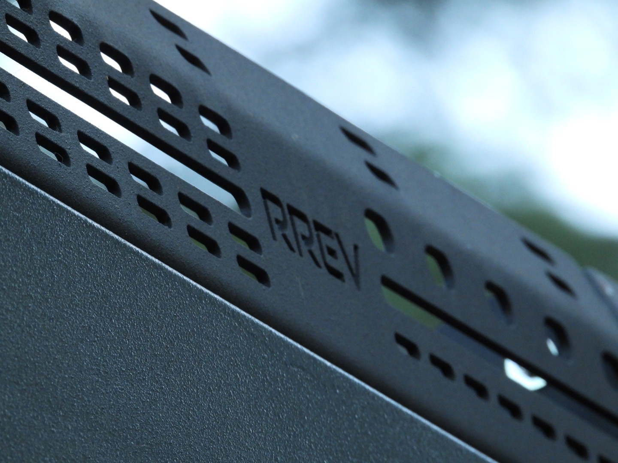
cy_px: 232
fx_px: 16603
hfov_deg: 2.1
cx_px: 309
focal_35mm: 930
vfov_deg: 1.6
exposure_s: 1/60
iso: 800
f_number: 5.6
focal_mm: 167
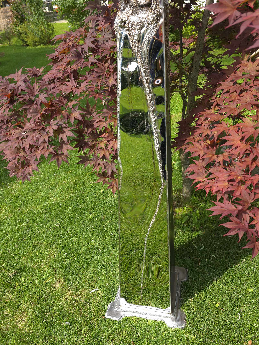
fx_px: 229
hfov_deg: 58.9
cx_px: 130
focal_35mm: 23
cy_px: 172
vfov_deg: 73.9
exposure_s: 1/135
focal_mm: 6.3
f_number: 1.7
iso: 12
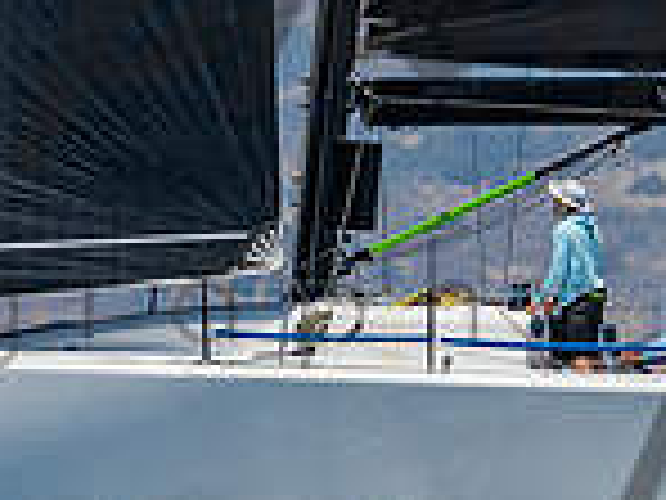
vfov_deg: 0.9
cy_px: 3
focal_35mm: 1593
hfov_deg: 1.2
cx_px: 526
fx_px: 30649
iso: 320
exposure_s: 1/1600
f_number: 5.6
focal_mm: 280
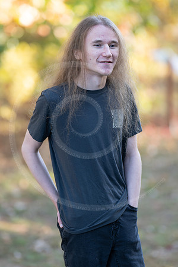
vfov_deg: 16.1
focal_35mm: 127
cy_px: 134
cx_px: 89
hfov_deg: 10.8
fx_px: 942
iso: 200
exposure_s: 1/640
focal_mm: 85
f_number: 1.2
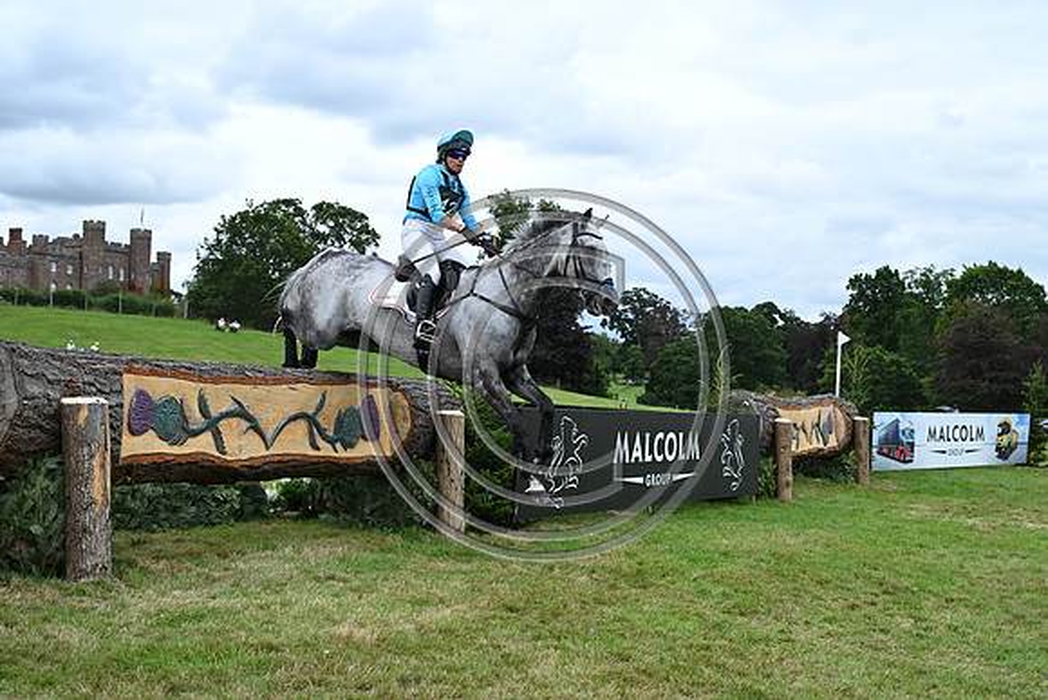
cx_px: 524
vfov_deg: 27.0
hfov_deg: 39.6
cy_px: 350
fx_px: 1456
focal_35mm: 50
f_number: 5.6
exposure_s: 1/1250
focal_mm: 50
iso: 800
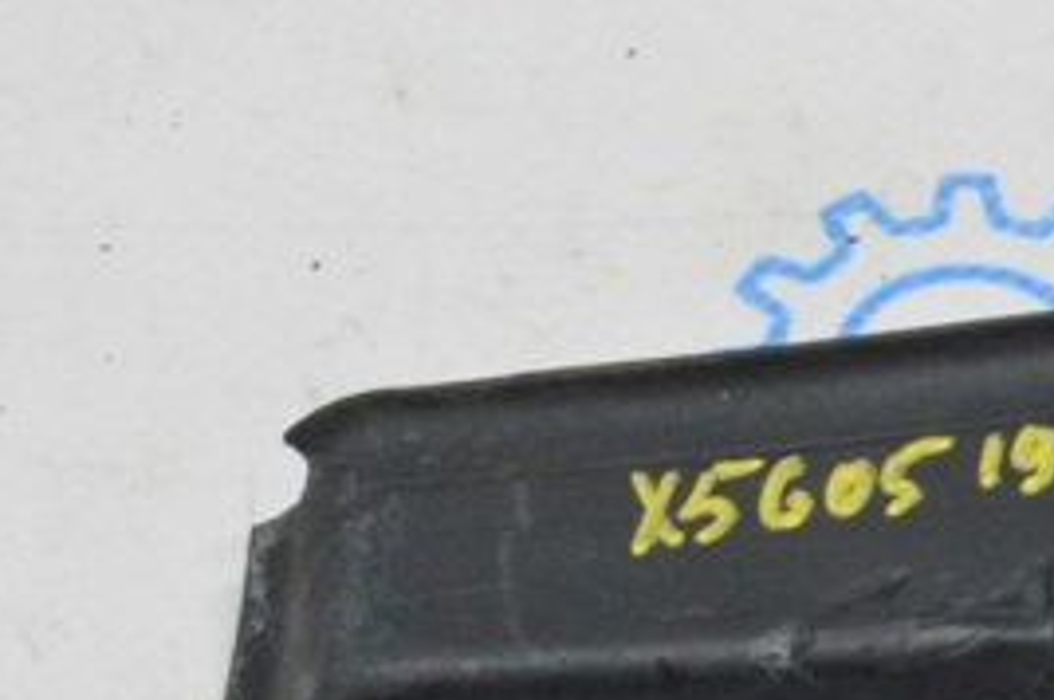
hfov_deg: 10.4
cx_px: 1070
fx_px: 5766
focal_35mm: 197
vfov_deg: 6.9
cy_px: 580
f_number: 20
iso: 6400
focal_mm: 55
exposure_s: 1/20
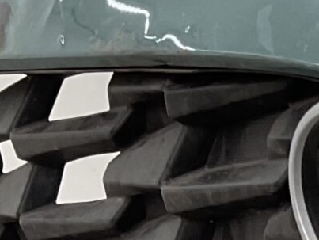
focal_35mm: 184
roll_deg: +11.3
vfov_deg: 8.0
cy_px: 299
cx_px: 775
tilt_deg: -21.1
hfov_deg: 9.5
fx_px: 1697
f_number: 1.8
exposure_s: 1/100
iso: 32
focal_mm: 3
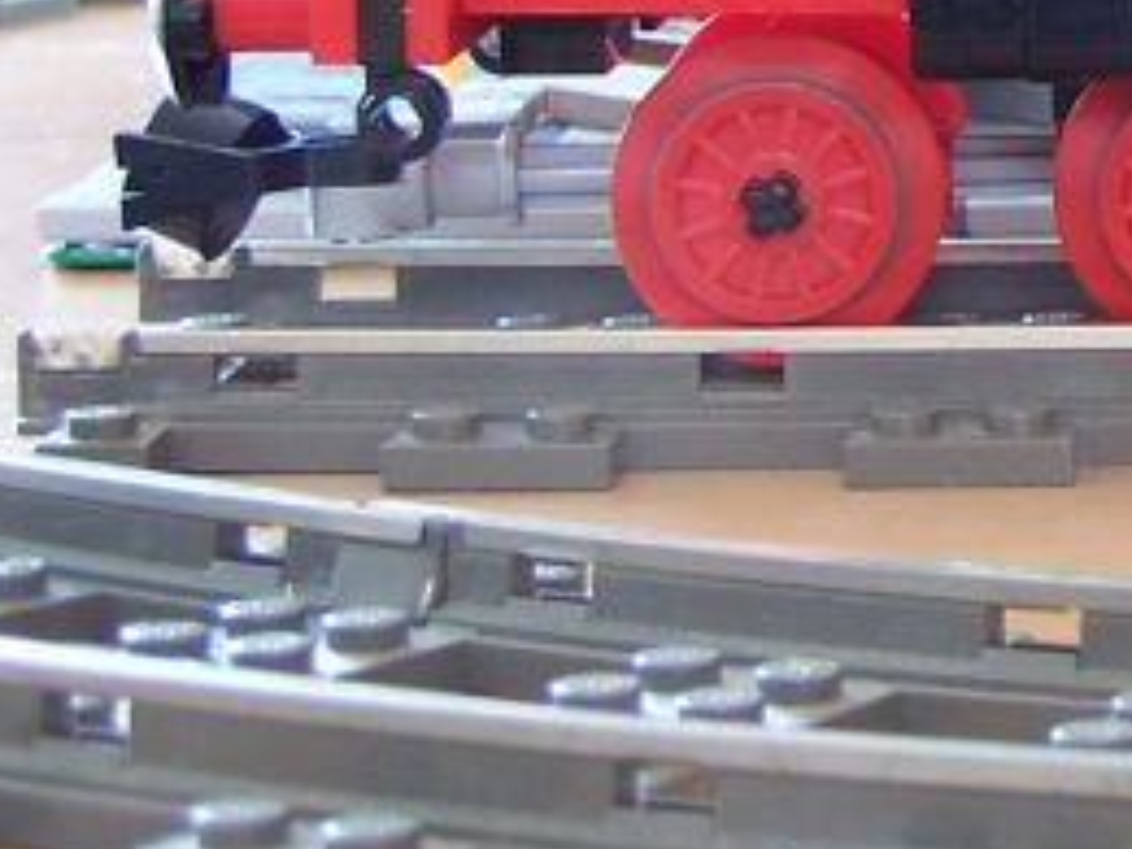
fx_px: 6181
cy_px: -383
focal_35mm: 189
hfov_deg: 10.0
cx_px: 1981
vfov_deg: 7.7
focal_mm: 8
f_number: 3
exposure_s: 1/10
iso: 80
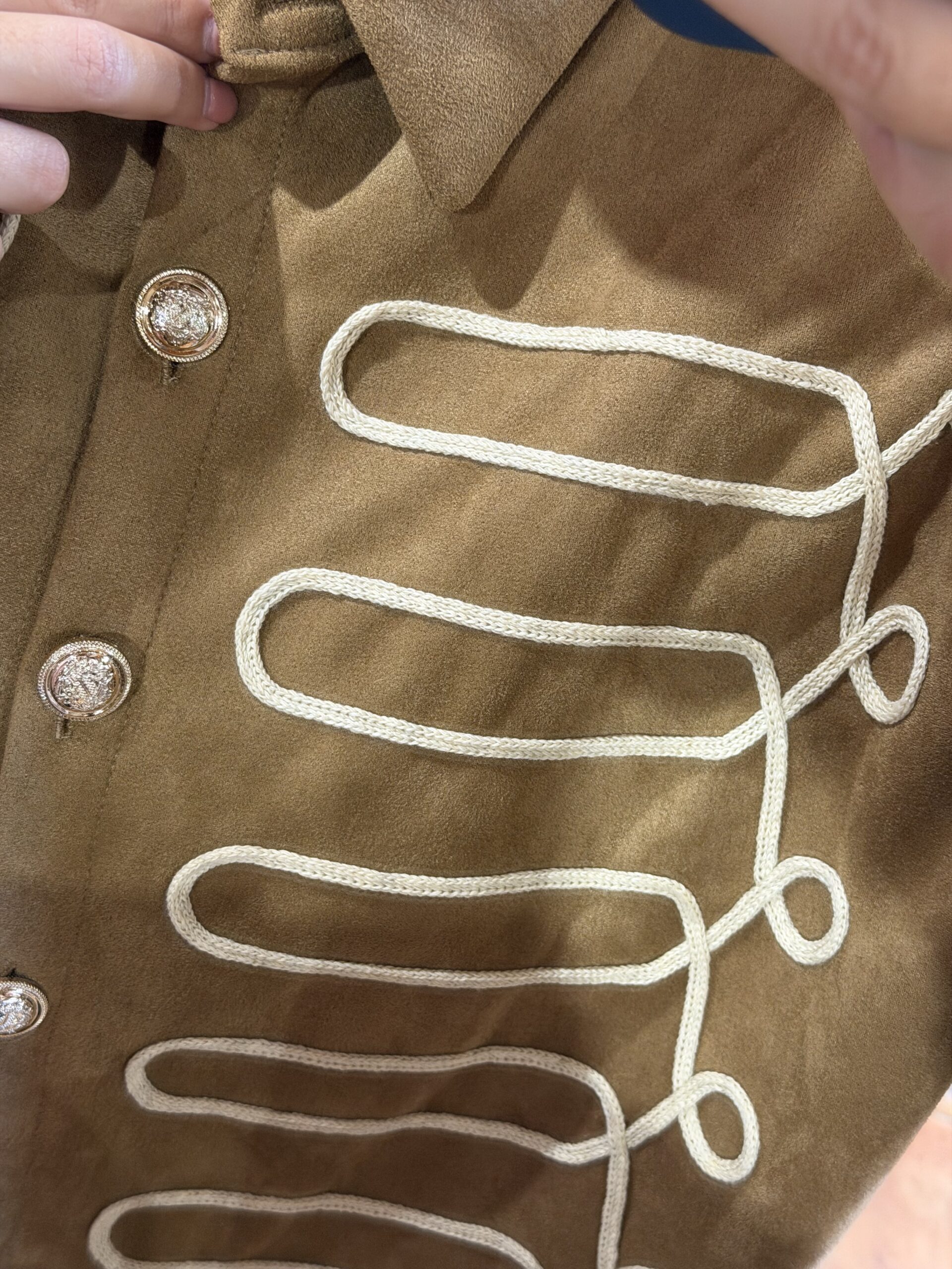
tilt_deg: -40.3
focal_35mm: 48
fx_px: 1760
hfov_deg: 30.3
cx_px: 476
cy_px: 634
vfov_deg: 39.7
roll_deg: -18.6
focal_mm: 6.76
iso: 400
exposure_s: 1/33
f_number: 1.78
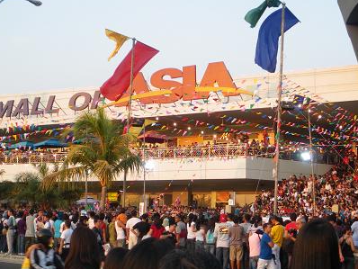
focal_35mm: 59
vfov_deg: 24.7
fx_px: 611
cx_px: 200
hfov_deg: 32.6
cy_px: 184
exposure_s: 1/60
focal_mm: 6.3
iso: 64
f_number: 3.5
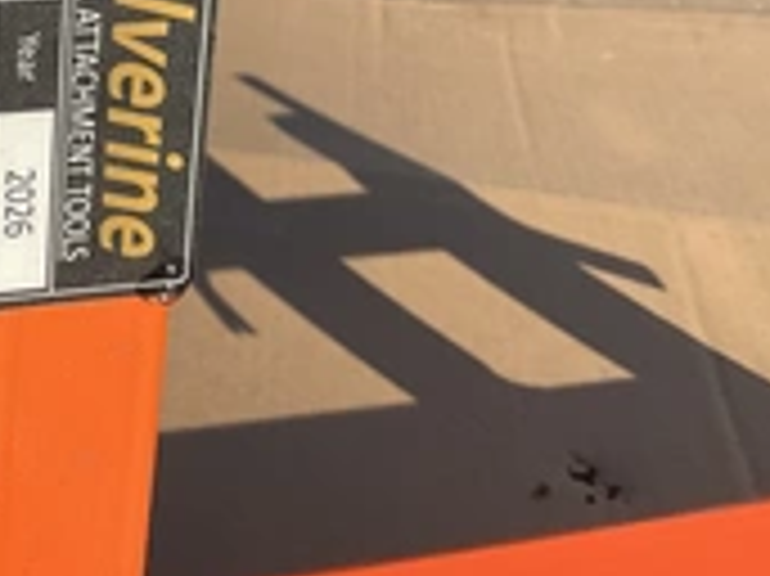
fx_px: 1512
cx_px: 23
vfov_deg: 20.5
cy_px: -63
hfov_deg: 27.2
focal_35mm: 68
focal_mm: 3
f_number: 1.8
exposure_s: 1/2141
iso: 25
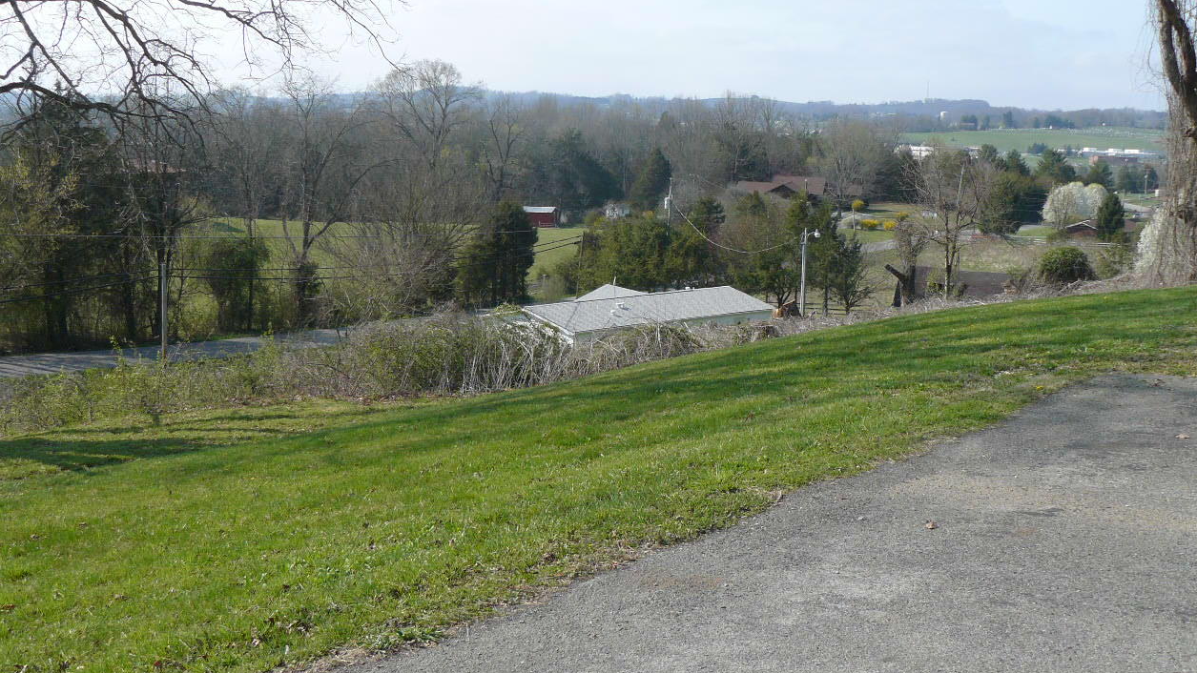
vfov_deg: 29.7
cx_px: 594
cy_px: 303
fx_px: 1270
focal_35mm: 40
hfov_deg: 50.5
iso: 100
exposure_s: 1/640
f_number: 4
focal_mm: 6
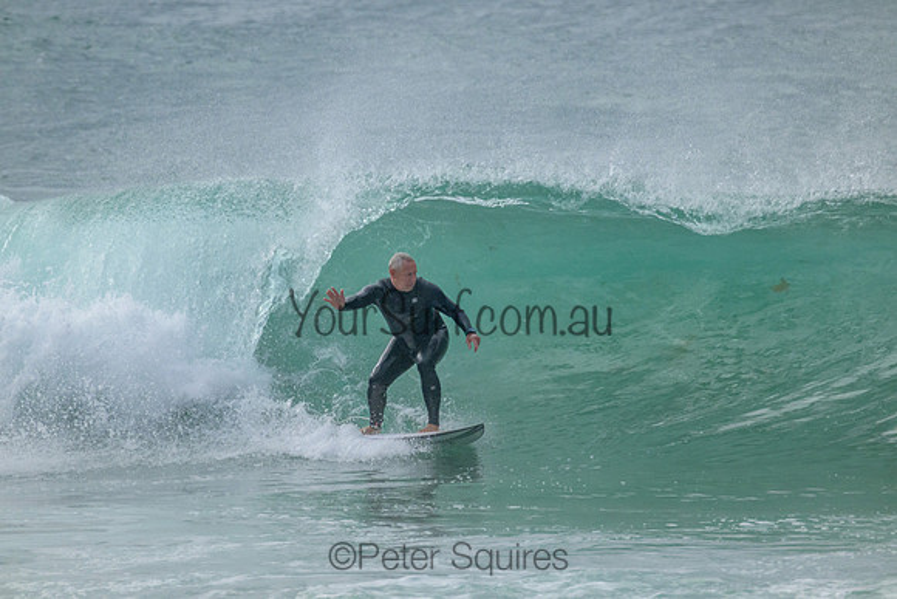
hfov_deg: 2.6
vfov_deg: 1.7
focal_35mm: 800
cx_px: 448
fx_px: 19937
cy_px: 300
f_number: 11
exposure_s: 1/1600
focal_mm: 800
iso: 2200
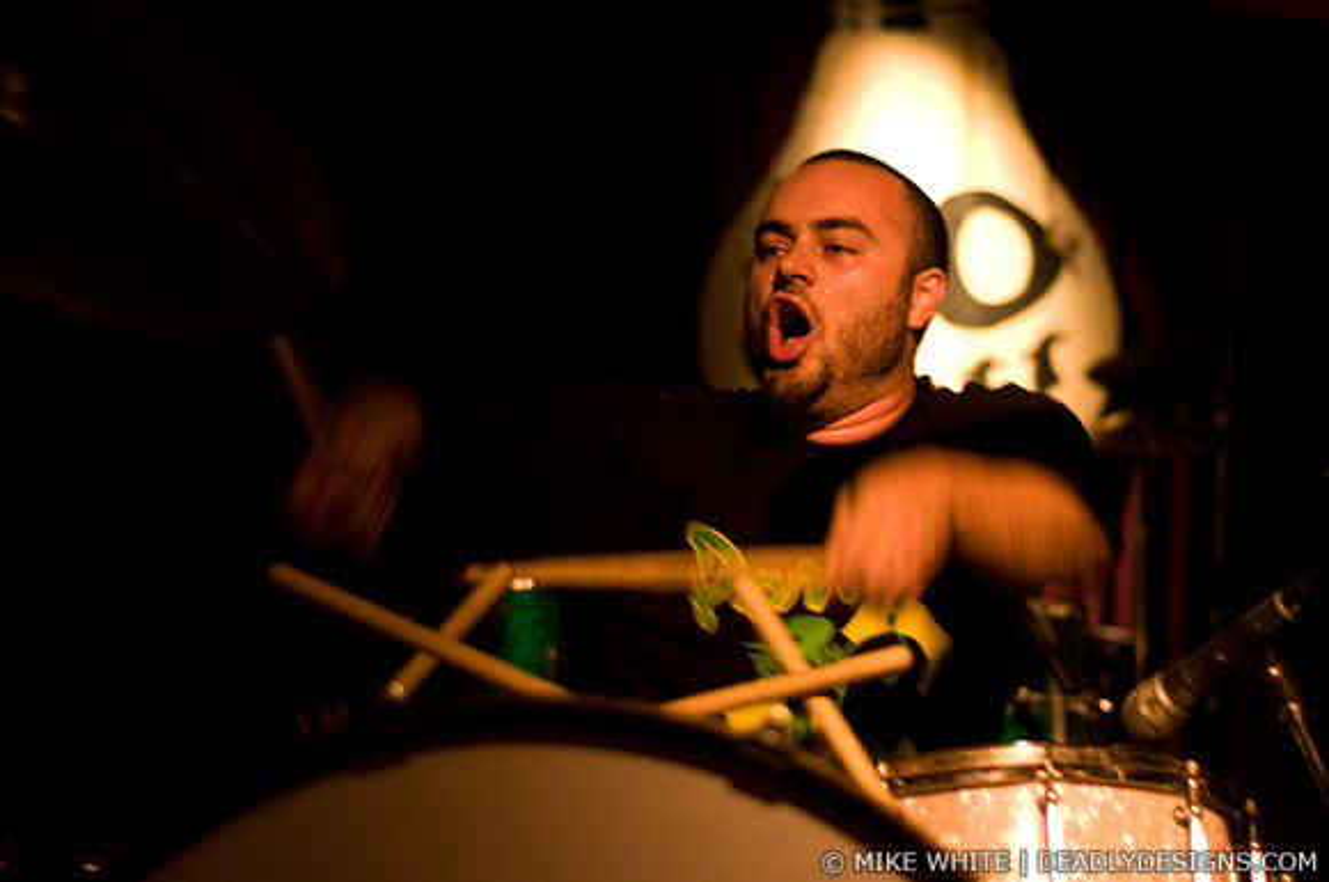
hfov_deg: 27.0
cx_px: 664
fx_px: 2765
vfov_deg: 18.1
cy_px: 441
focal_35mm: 75
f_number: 1.8
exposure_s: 1/50
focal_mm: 50
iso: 1000
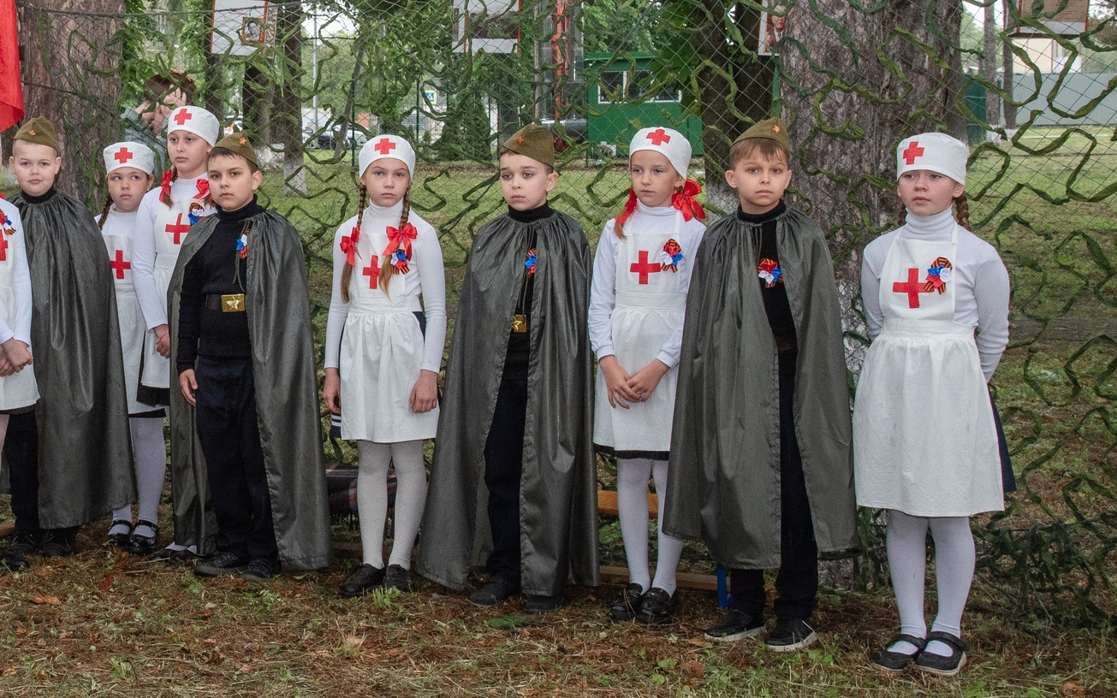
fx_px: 2131
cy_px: 245
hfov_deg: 28.3
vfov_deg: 18.6
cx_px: 111
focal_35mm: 70
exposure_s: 1/160
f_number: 9
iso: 800
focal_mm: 35
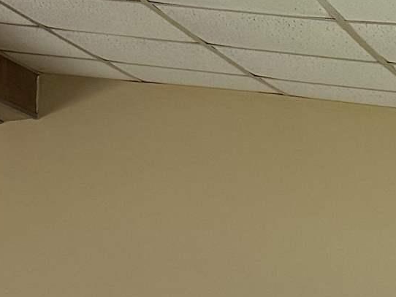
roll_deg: -1.9
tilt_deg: +0.8
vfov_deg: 10.5
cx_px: -347
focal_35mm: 136
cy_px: 440
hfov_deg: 12.9
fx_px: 1557
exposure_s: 1/120
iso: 250
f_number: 1.78
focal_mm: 6.76
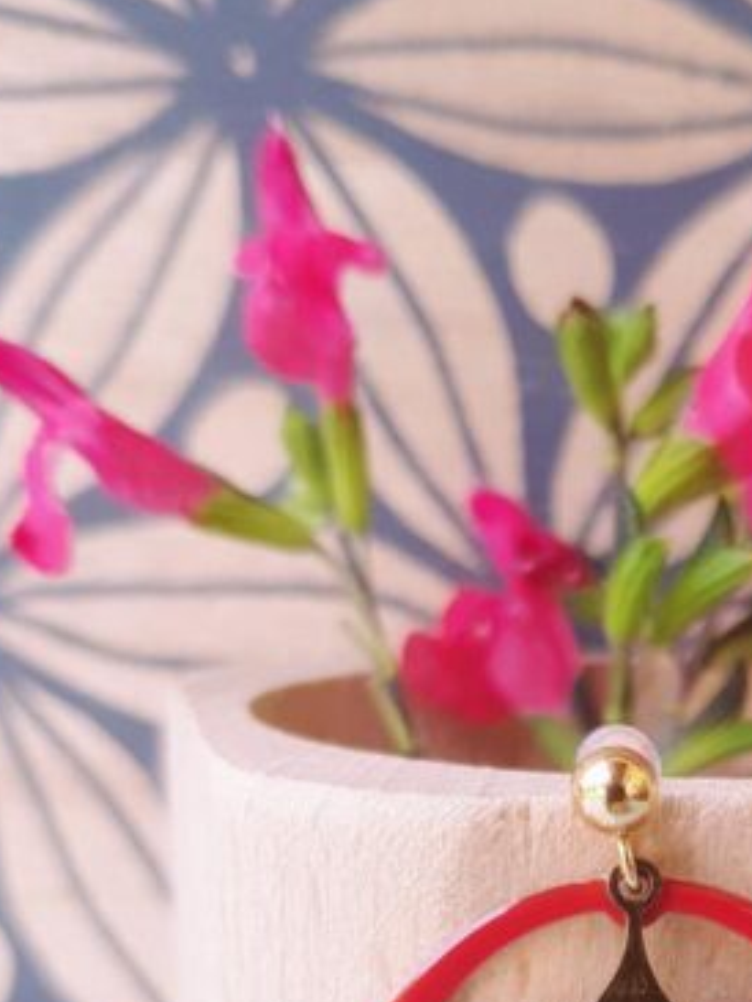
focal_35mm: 57
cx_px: 650
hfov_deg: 25.0
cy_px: 911
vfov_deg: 32.0
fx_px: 1650
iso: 40
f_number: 1.7
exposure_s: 1/140
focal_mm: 4.2
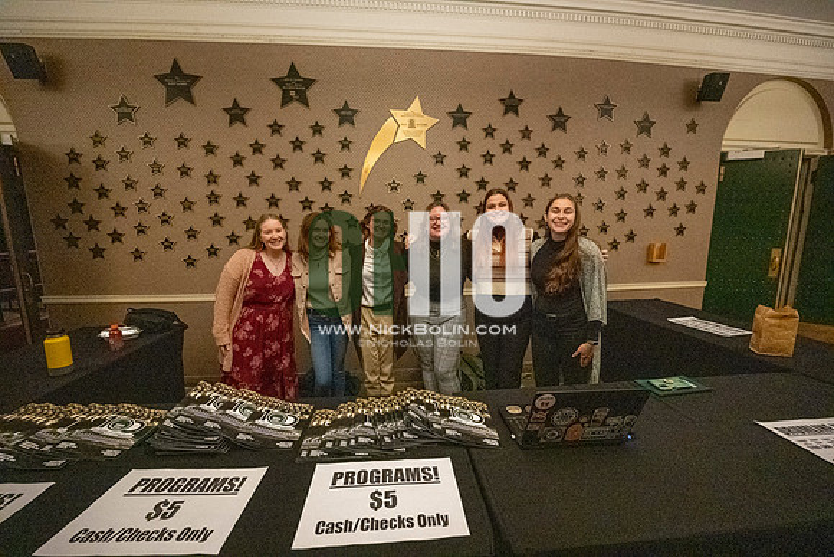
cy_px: 278
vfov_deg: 81.2
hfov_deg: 104.2
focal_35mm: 14
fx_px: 324
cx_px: 417
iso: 20000
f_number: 4
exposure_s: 1/500
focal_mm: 14
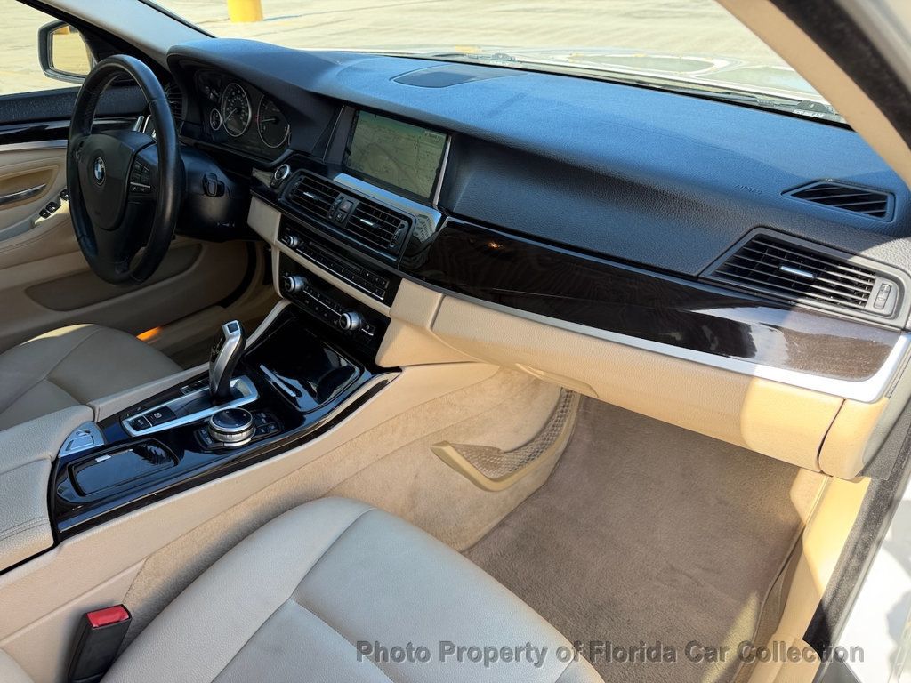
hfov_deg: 71.6
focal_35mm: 24
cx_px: 456
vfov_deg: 56.8
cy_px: 342
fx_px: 632
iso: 80
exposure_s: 1/286
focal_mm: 6.76
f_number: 1.78
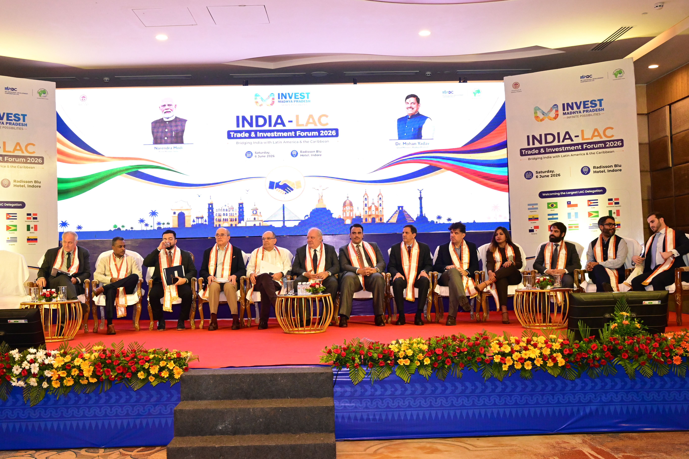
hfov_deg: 51.3
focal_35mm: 38
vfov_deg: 35.5
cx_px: 344
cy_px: 230
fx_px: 718
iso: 3200
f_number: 6.3
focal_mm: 25
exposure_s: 1/160
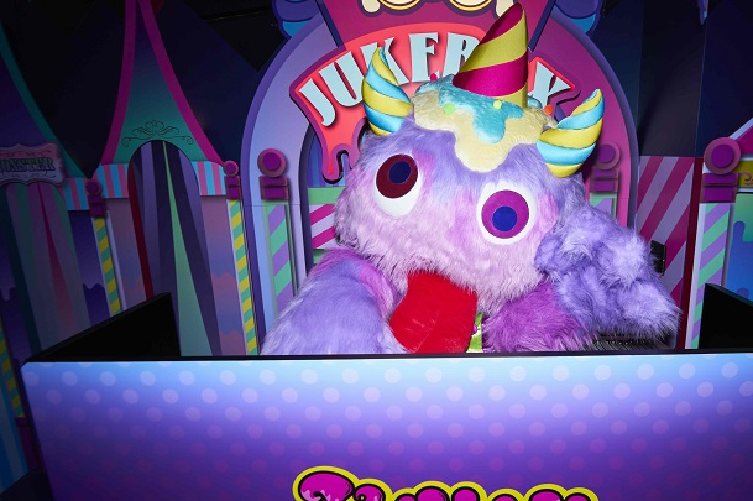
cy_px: 283
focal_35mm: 23
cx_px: 436
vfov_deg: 54.9
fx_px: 481
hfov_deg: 75.6
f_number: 6.3
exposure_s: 1/160
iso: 400
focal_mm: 14
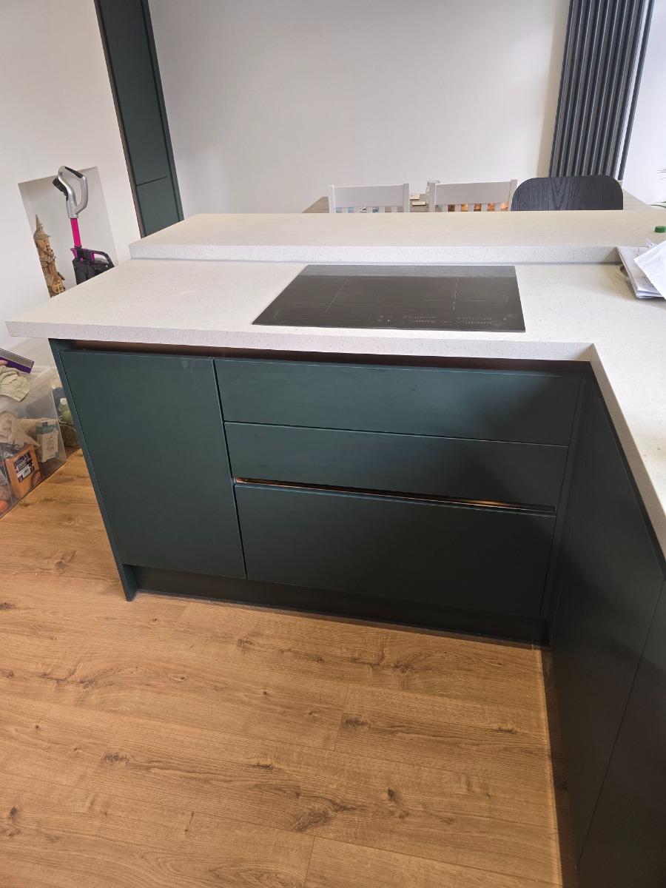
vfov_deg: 73.9
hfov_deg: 58.9
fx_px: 590
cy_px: 444
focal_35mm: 23
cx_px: 333
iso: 125
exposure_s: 1/100
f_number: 1.7
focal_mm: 6.3
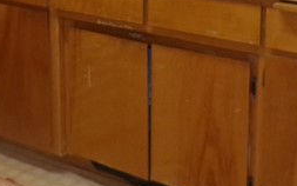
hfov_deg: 20.1
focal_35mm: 103
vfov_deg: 12.3
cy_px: -54
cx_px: 101
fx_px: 834
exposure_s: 1/17
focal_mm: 4.3
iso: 200
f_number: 3
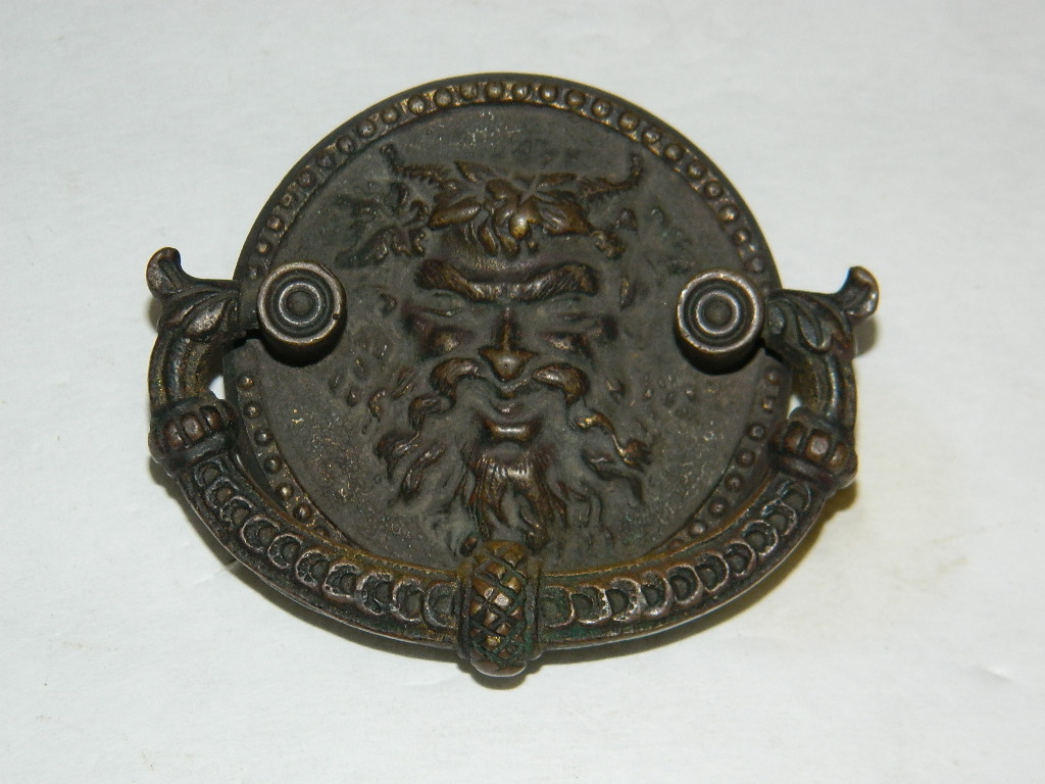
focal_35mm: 103
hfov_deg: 19.1
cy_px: 392
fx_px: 3109
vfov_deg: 14.4
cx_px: 522
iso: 200
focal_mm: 18.6
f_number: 4.5
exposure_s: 1/60
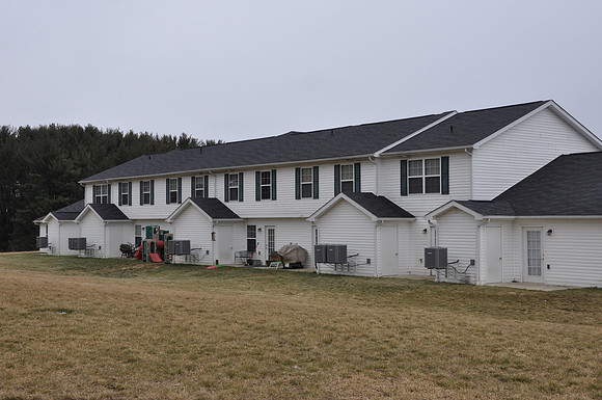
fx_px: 802
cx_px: 301
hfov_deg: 41.2
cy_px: 200
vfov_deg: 28.0
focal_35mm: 48
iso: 200
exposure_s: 1/160
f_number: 11
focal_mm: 32
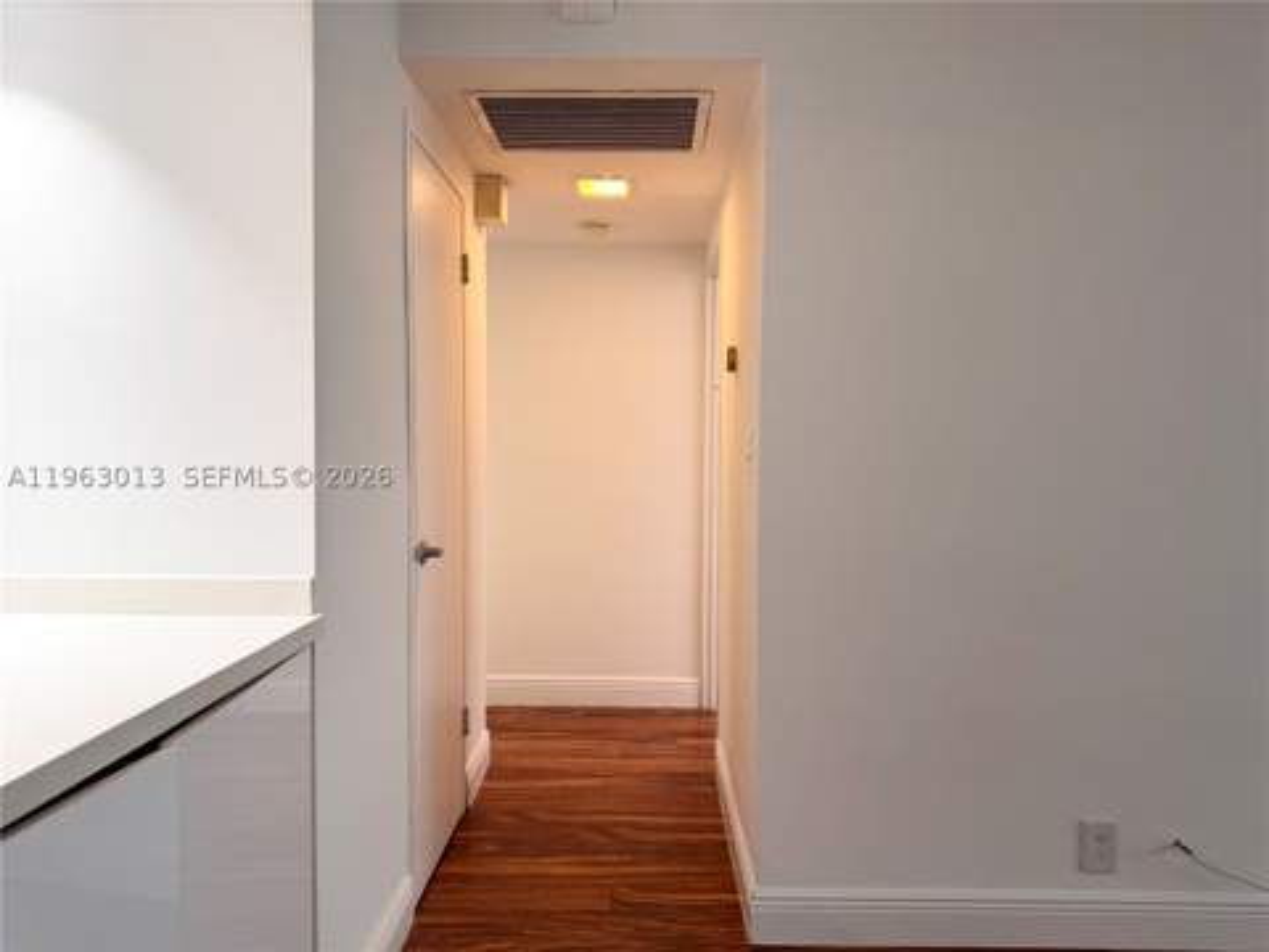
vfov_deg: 56.8
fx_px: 880
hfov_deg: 71.6
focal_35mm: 24
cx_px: 634
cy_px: 476
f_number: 1.78
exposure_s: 1/60
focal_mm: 6.76
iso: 160
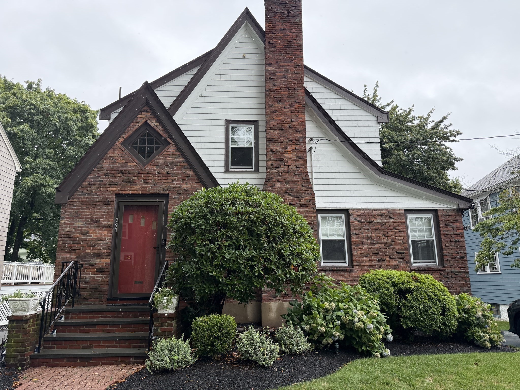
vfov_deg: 56.8
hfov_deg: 71.6
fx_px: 361
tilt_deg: +12.9
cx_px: 260
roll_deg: +0.7
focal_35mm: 24
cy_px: 195
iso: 100
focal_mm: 6.76
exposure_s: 1/1437
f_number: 1.78
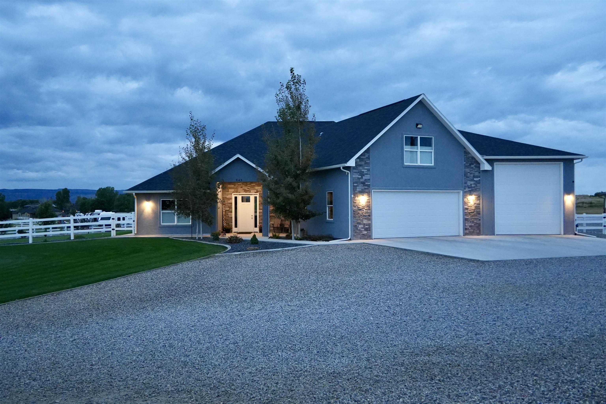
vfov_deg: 42.3
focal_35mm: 31
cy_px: 202
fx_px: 522
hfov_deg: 60.3
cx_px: 303
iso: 4000
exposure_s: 1/160
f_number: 3.5
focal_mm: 21
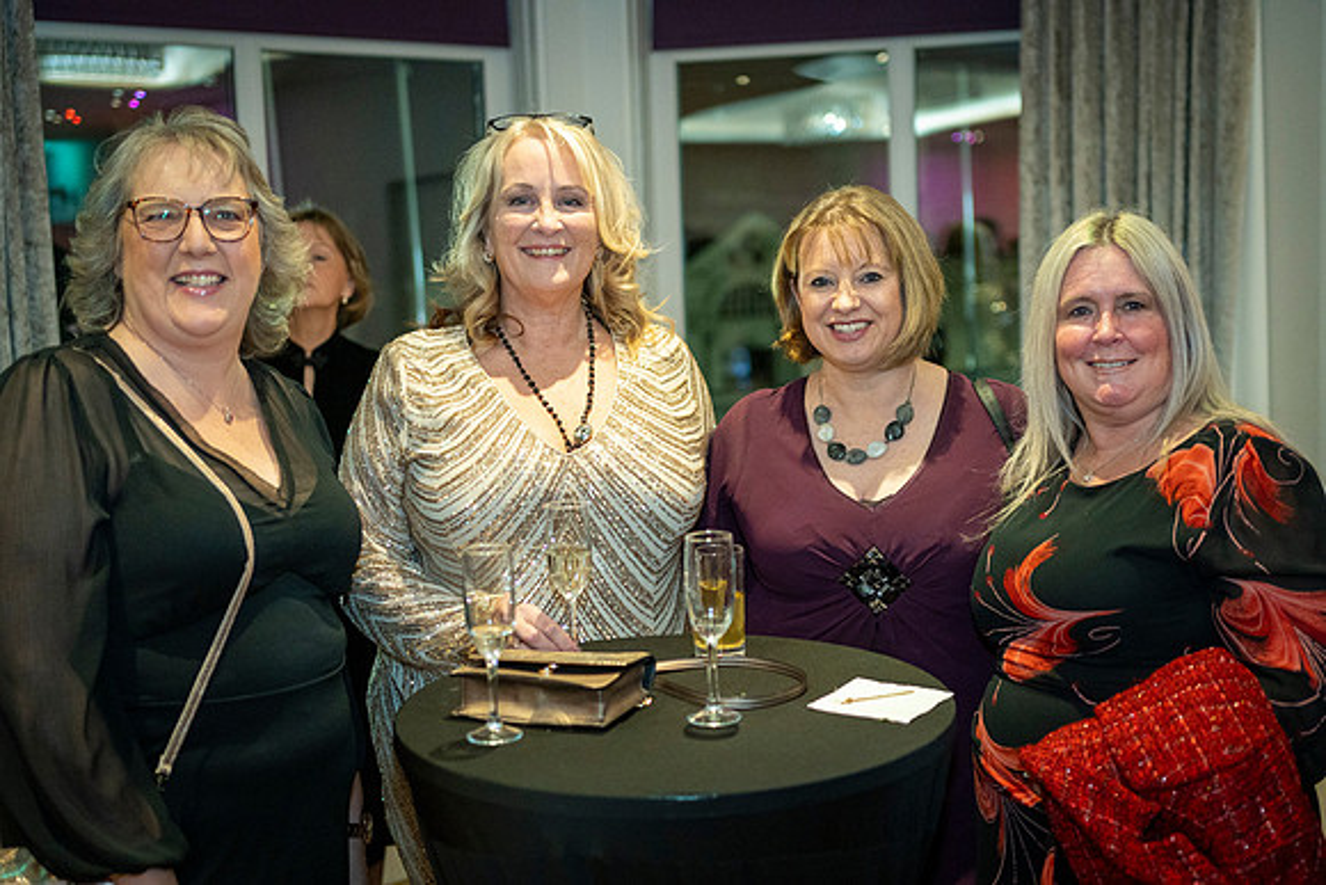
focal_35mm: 45
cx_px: 702
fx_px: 1675
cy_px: 437
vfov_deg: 29.6
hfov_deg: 43.2
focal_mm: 35
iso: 1250
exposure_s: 1/80
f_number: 1.8
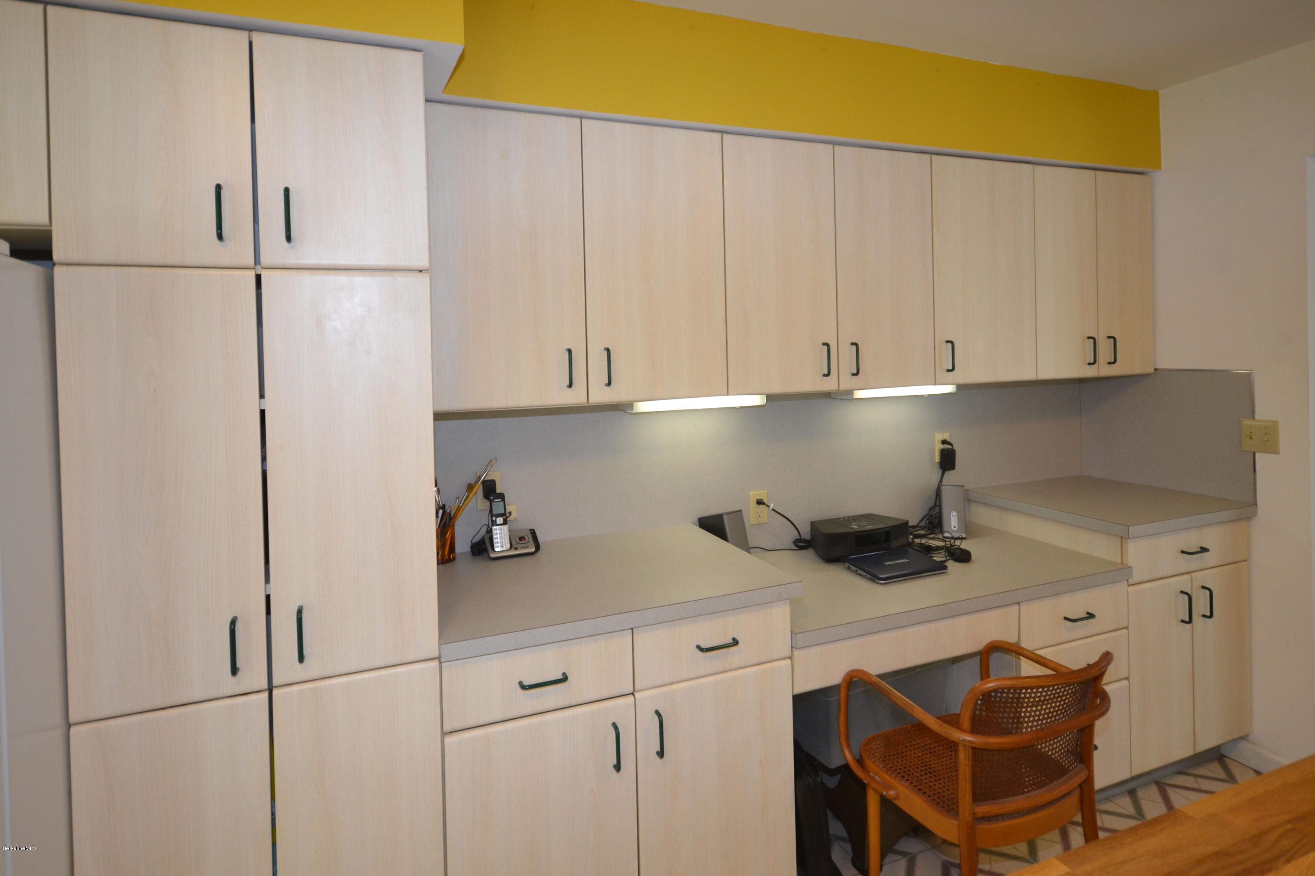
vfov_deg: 67.4
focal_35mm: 18
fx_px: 657
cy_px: 438
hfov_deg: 90.0
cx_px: 658
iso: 450
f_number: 4.5
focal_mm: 12
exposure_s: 1/60
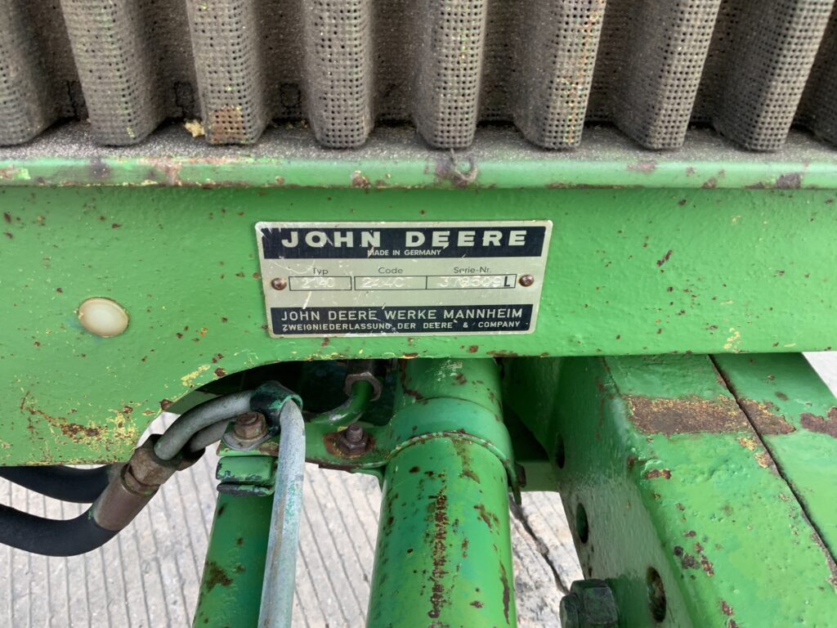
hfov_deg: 61.7
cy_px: 314
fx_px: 701
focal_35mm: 29
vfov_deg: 48.2
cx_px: 418
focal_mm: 3
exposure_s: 1/122
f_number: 1.8
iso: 25
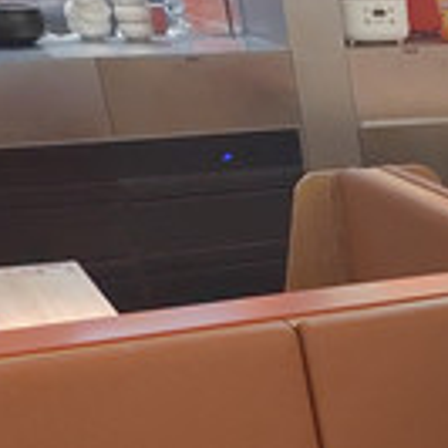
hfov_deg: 14.6
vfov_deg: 18.1
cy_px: 502
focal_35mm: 92
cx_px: 967
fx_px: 1347
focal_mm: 5.52
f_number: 1.9
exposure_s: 1/100
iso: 1103
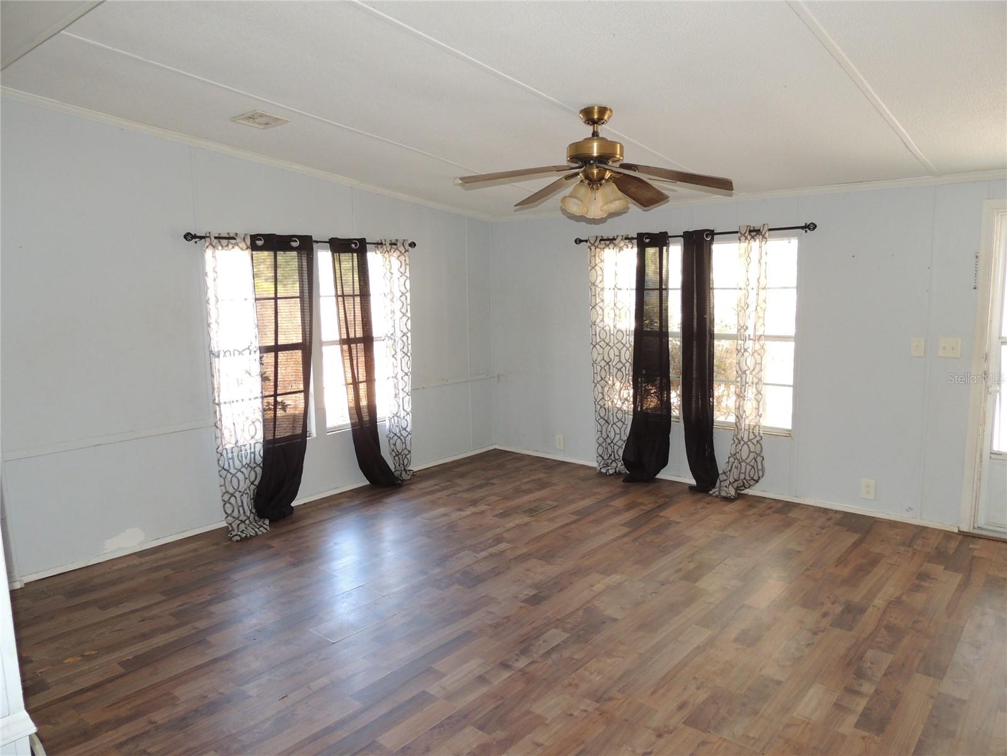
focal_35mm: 24
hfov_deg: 71.6
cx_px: 504
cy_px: 378
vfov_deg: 56.8
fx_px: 698
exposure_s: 1/40
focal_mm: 4.3
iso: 220
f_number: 3
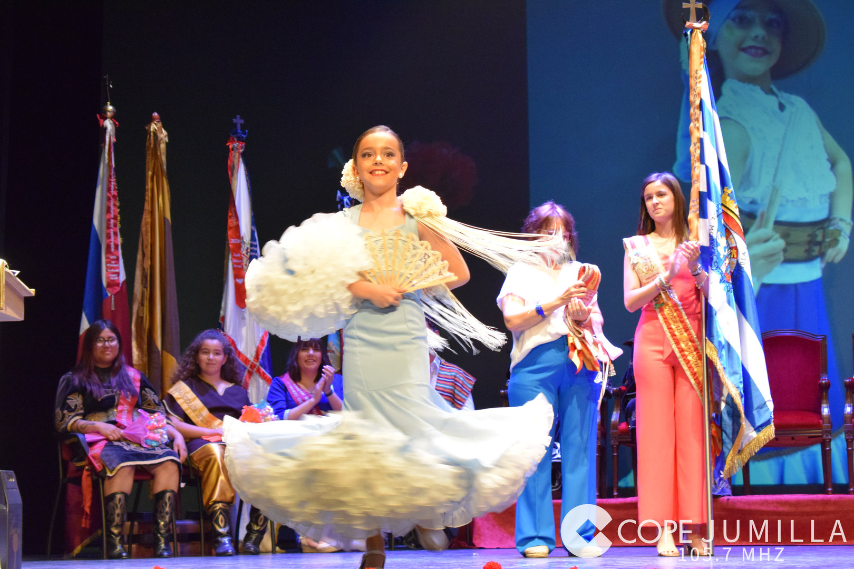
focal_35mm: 82
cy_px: 284
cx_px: 427
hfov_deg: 24.6
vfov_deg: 16.6
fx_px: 1957
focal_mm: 55
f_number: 5.6
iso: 4000
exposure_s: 1/60
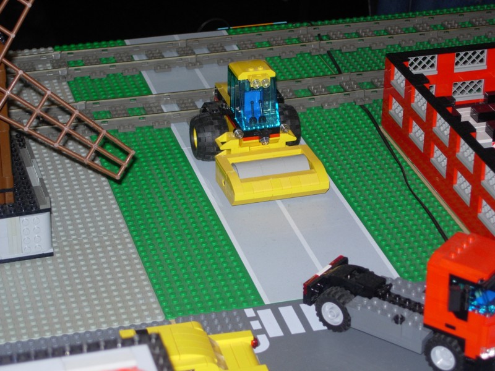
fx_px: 1616
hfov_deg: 17.4
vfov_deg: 13.1
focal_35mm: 113
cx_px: 248
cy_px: 186
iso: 79
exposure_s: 1/64
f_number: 4.9
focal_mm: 23.4
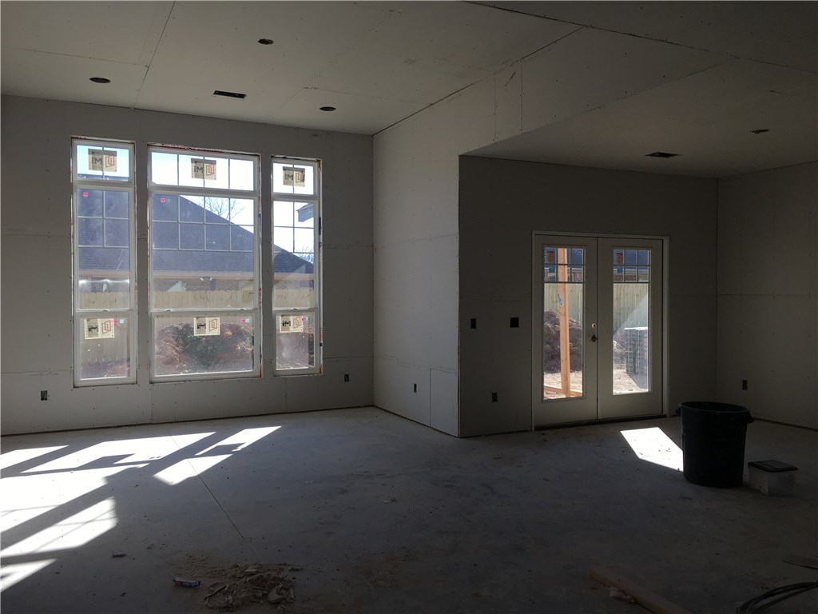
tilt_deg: -0.5
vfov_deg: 48.2
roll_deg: +0.1
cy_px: 307
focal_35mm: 29
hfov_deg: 61.7
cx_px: 409
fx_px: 685
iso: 25
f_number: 2.2
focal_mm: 4.15
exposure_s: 1/439
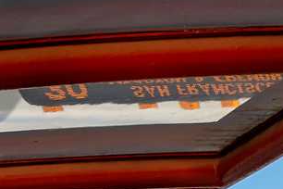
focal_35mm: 234
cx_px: 29
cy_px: 342
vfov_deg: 5.8
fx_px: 1839
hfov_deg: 8.8
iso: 100
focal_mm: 35
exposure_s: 1/1000
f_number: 4.8
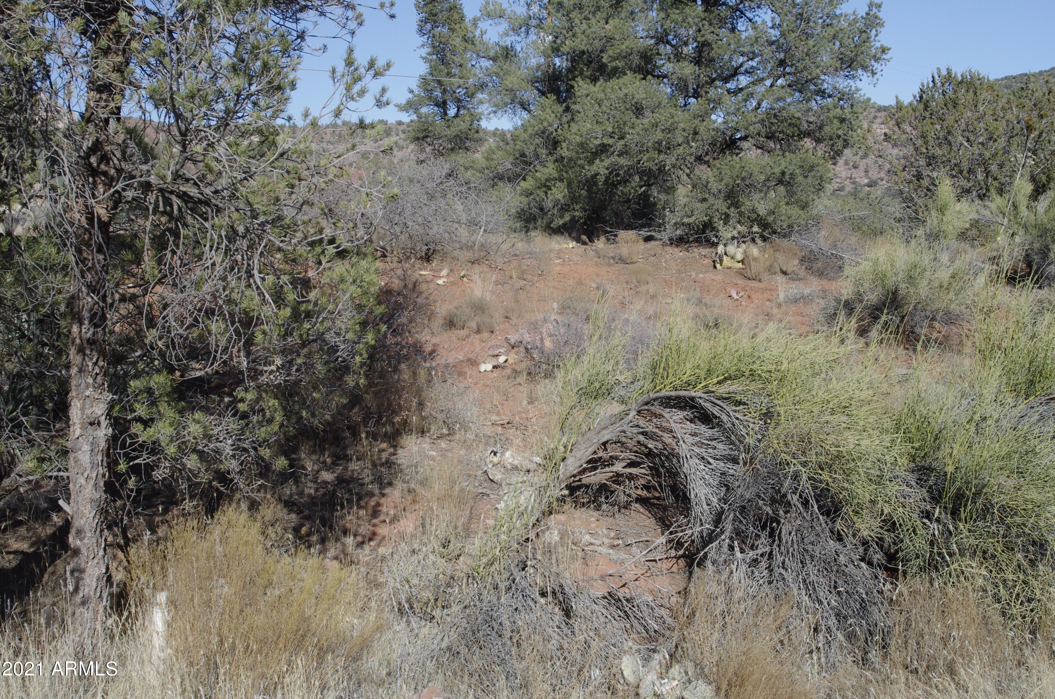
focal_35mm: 42
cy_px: 350
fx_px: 1228
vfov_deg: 31.8
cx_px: 528
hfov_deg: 46.5
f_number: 13
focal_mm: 28
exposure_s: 1/160
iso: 640
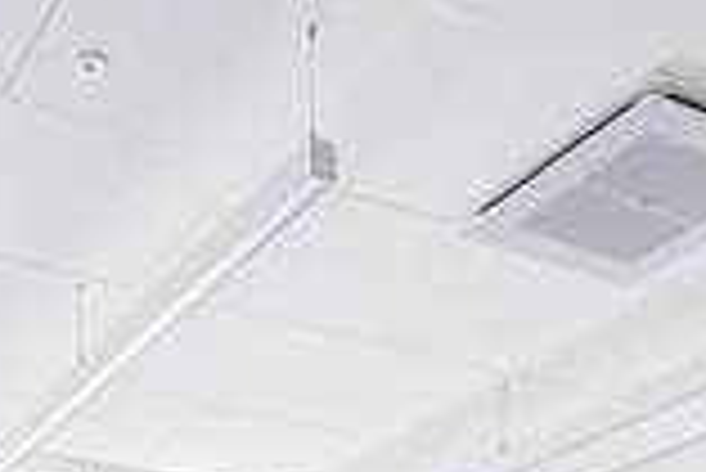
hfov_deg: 31.3
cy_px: 919
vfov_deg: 17.0
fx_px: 1197
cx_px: 72
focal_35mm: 61
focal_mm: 10
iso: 200
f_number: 11
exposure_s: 1/60
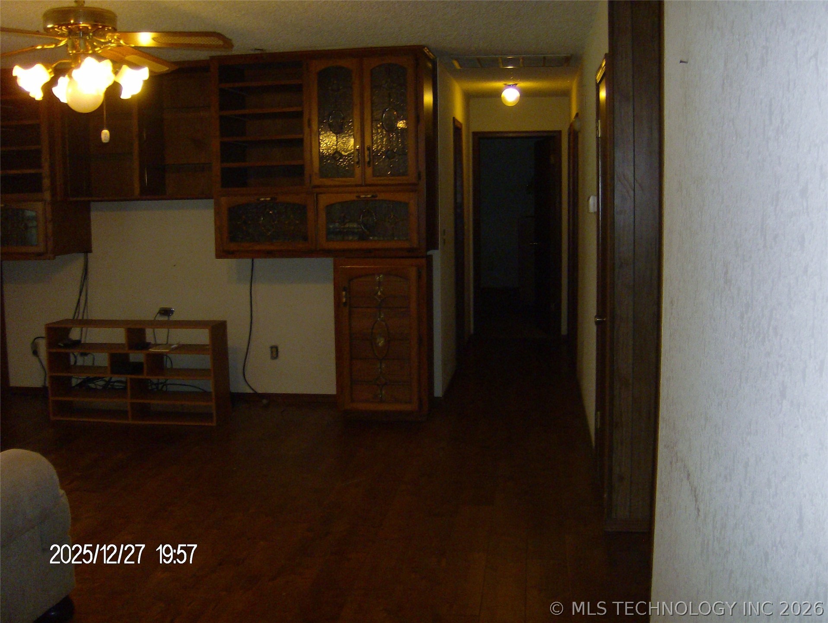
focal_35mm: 36
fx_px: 862
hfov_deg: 51.3
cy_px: 312
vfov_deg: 39.7
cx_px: 414
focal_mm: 6
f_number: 2.8
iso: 200
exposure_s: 1/60
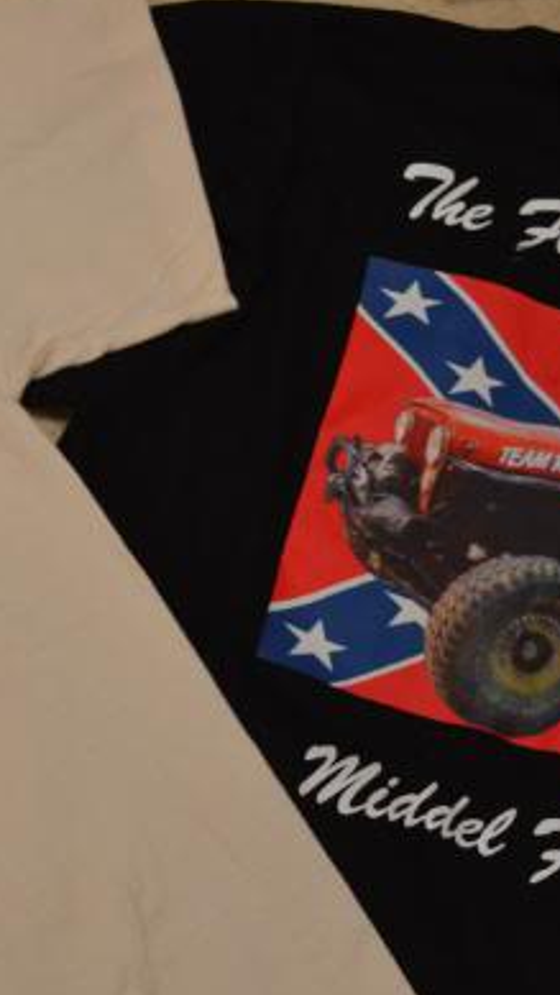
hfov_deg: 16.9
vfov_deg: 29.5
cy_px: 664
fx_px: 1873
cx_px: 107
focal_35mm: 71
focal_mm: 22
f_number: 4
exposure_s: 1/60
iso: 640
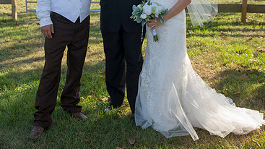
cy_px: 20
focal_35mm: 48
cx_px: 116
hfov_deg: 42.8
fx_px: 337
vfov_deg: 24.3
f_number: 4.5
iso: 200
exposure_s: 1/500
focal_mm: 29
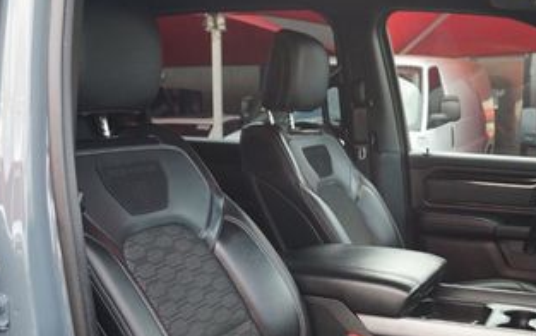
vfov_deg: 25.2
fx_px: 731
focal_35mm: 50
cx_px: 337
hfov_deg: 40.0
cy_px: 290
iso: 320
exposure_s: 1/60
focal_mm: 16
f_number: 4
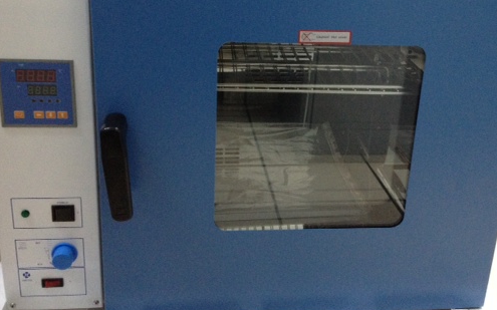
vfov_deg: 26.6
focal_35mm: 48
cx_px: 287
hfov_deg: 41.7
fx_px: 650
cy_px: 96
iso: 320
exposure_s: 1/20
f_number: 2.4
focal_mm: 4.28
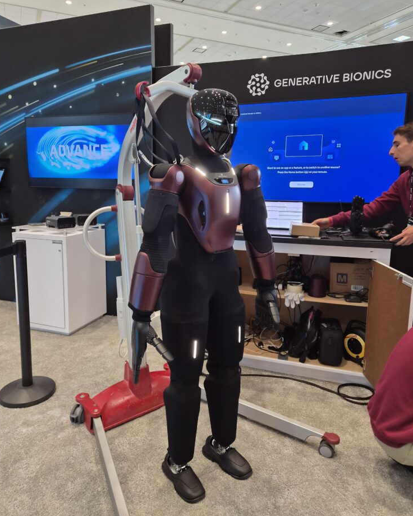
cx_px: 199
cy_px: 240
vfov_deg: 68.0
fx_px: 382
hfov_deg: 56.8
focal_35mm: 25
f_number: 1.8
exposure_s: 1/120
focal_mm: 5.4
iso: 400
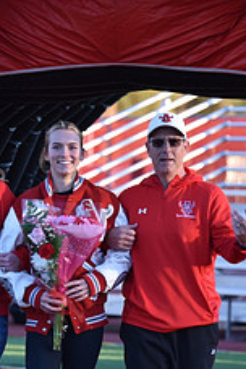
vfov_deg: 5.6
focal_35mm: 369
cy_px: 255
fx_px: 3782
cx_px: 79
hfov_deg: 3.7
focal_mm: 145
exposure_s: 1/640
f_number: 2.8
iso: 360
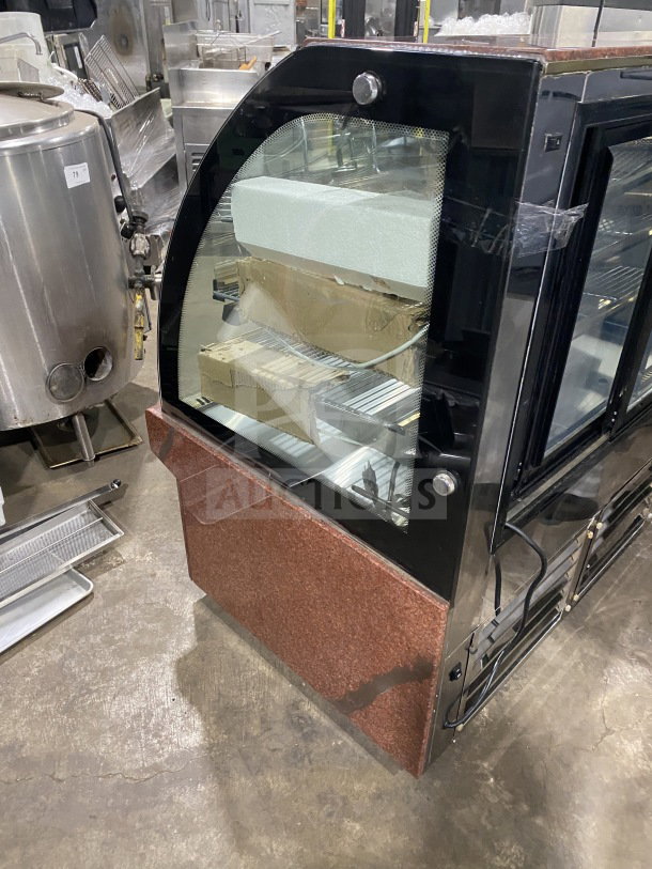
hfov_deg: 53.1
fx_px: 653
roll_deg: +0.9
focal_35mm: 26
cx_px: 326
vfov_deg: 67.3
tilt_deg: -28.2
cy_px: 434
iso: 400
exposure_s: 1/60
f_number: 1.8
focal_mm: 4.25
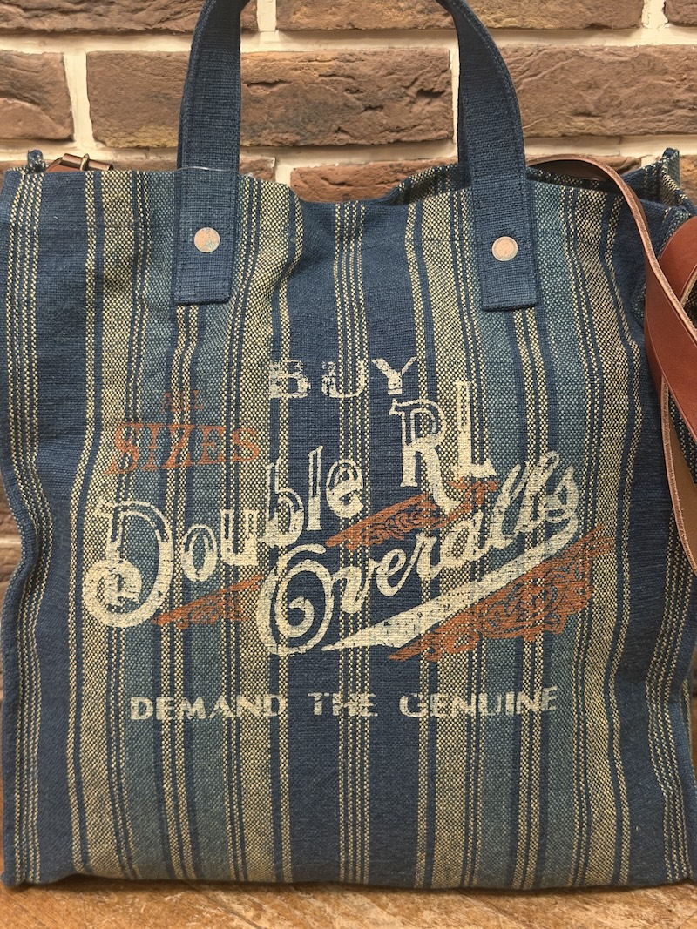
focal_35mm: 48
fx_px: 1289
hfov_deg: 30.3
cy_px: 464
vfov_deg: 39.7
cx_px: 348
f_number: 1.78
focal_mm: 6.76
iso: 640
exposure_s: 1/24
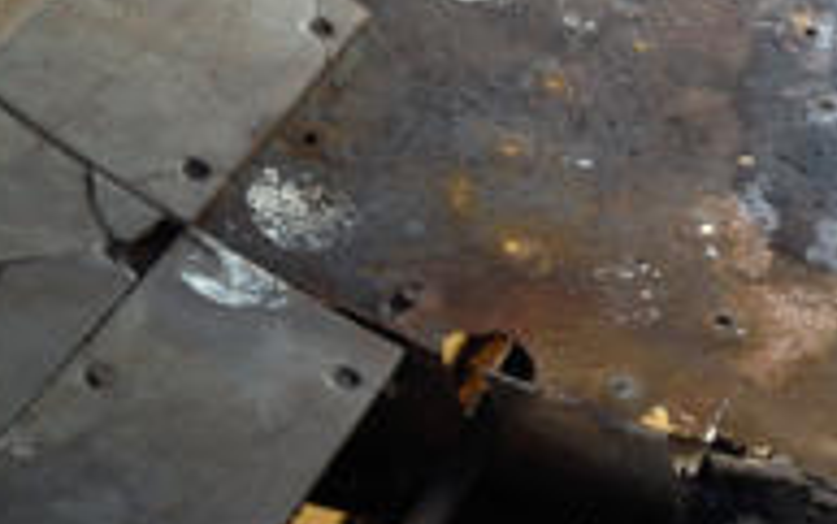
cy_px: 297
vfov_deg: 19.7
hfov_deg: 30.2
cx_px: 694
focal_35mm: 66
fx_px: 1507
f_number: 2.4
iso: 80
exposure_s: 1/20
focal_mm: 4.12
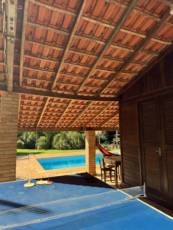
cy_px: 115
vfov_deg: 71.6
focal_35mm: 24
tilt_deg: +6.3
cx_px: 86
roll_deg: +0.7
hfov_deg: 56.8
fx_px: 160
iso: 80
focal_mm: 6.76
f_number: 1.78
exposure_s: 1/792
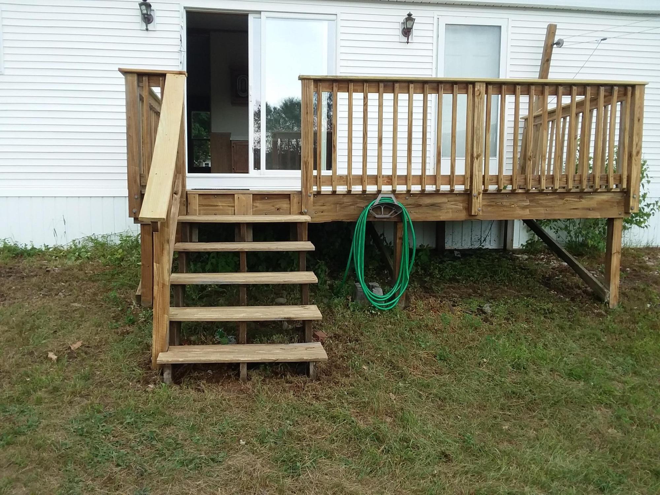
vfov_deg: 48.2
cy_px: 248
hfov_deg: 61.7
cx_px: 330
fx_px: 553
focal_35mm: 29
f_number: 1.9
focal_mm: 2.47
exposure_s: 1/410
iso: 40
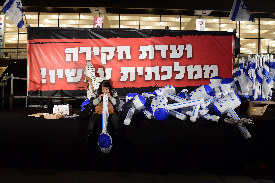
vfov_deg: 37.9
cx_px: 138
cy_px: 92
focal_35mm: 35
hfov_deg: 54.4
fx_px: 267
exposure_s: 1/400
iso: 8000
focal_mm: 35
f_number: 8
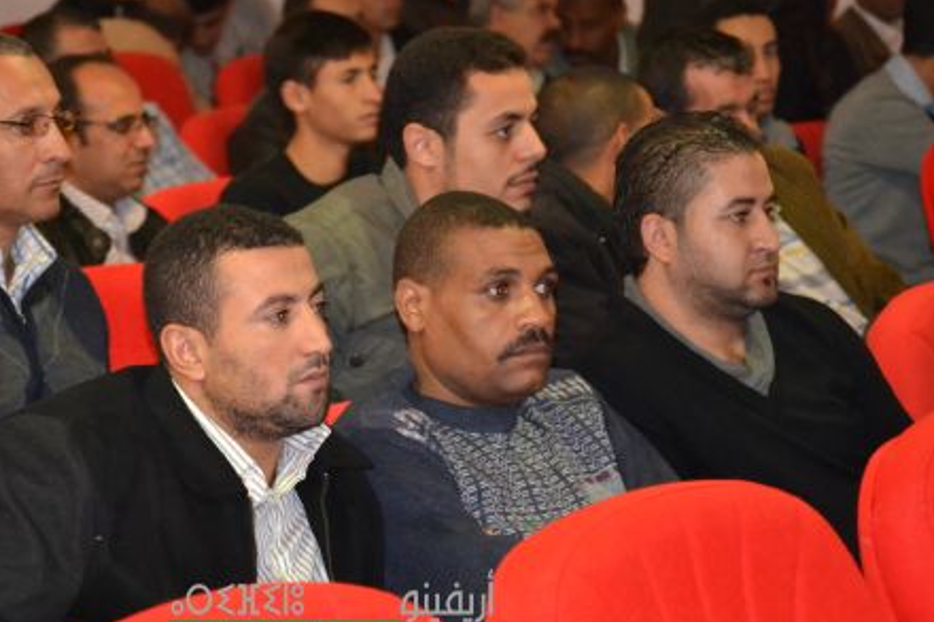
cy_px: 342
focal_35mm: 157
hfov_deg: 13.1
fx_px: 4072
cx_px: 338
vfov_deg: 8.7
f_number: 4.2
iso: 3200
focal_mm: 72
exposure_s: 1/60
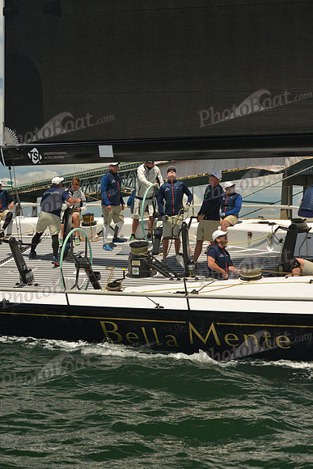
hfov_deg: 16.7
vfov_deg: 24.8
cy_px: 234
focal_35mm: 82
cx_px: 156
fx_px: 1069
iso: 400
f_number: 6.3
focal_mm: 82
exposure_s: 1/1000
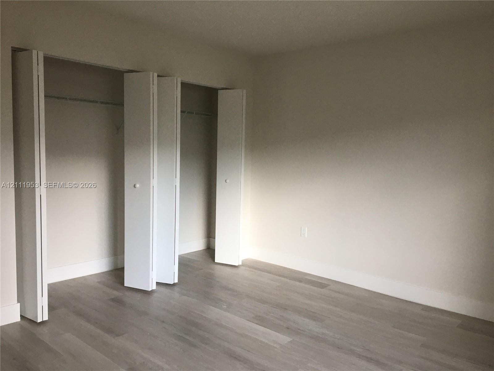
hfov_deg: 61.7
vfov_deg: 48.2
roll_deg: -2.0
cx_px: 247
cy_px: 186
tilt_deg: -5.6
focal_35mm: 29
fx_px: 414
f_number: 2.2
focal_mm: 4.15
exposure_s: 1/33
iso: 32
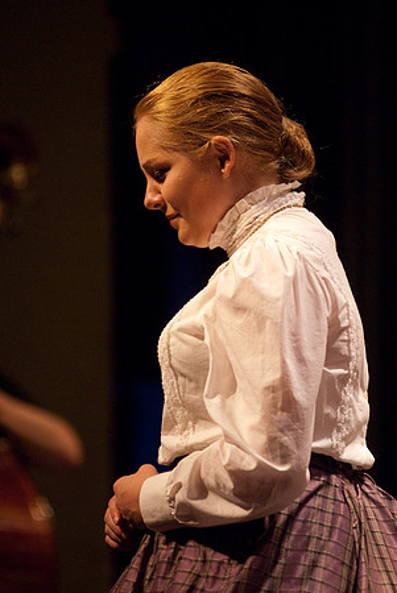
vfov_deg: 6.9
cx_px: 198
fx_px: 4951
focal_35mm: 300
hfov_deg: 4.6
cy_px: 296
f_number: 2.8
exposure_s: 1/125
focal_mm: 200
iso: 1000
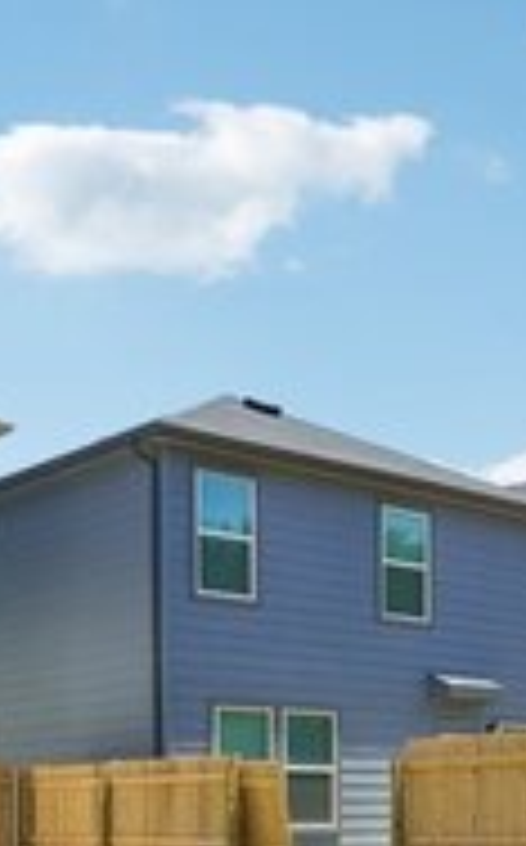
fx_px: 1357
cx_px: 342
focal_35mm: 59
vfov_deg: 32.4
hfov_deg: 21.9
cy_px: 803
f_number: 8
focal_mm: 17
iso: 500
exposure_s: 1/1600
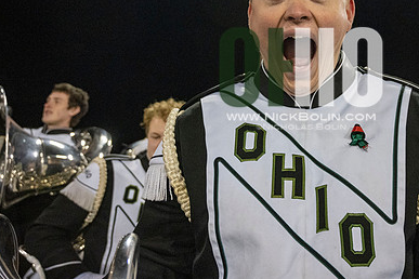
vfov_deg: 36.2
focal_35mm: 36
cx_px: 301
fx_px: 419
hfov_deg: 51.4
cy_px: 78
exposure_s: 1/500
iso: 3200
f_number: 4
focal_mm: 24
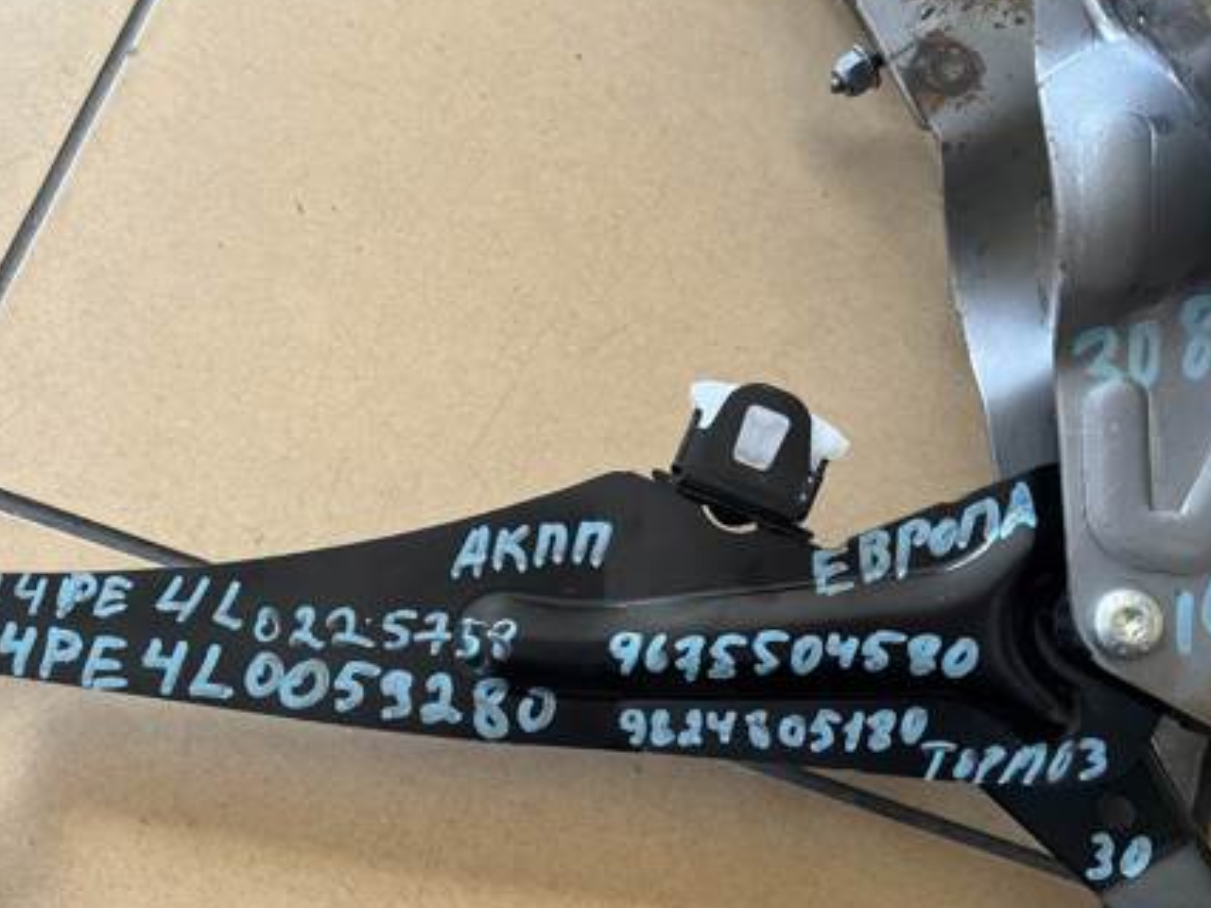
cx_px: 627
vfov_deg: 36.6
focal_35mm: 39
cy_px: 550
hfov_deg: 47.9
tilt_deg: -72.5
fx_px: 1364
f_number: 1.6
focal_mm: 5.1
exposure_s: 1/121
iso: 100
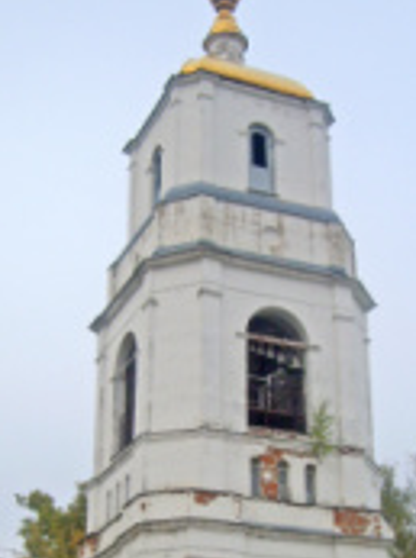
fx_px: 1238
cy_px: 432
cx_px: 239
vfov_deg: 25.0
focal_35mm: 77
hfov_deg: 19.1
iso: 50
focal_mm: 6.2
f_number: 2.7
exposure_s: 1/160
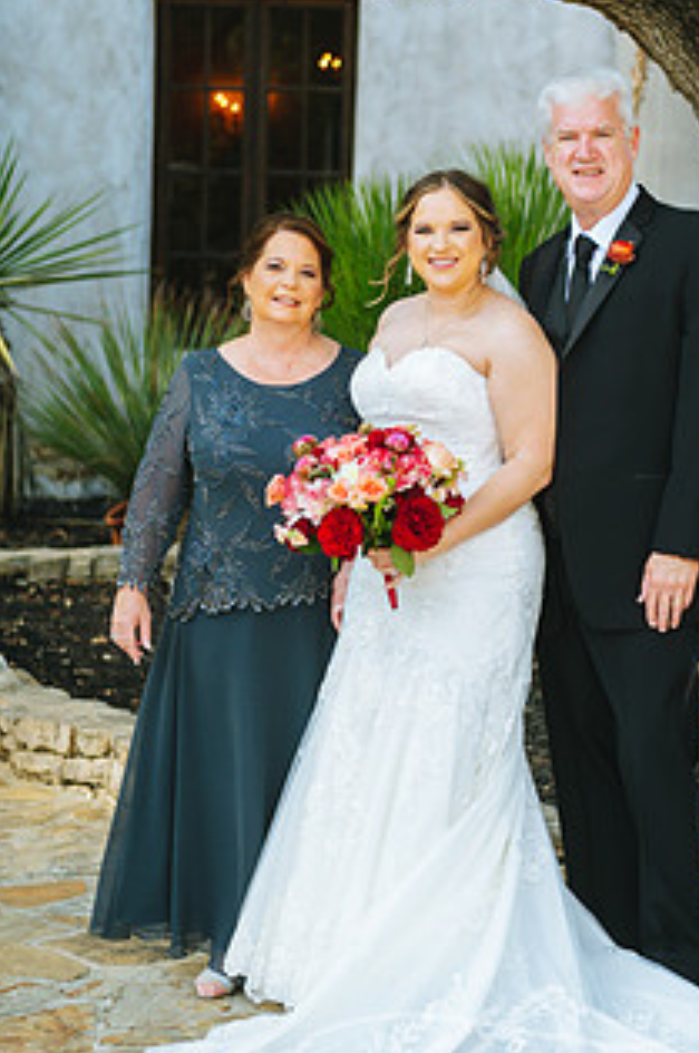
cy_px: 468
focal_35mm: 100
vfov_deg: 20.4
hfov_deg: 13.6
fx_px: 2922
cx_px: 467
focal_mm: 70
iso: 320
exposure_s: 1/640
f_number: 3.5
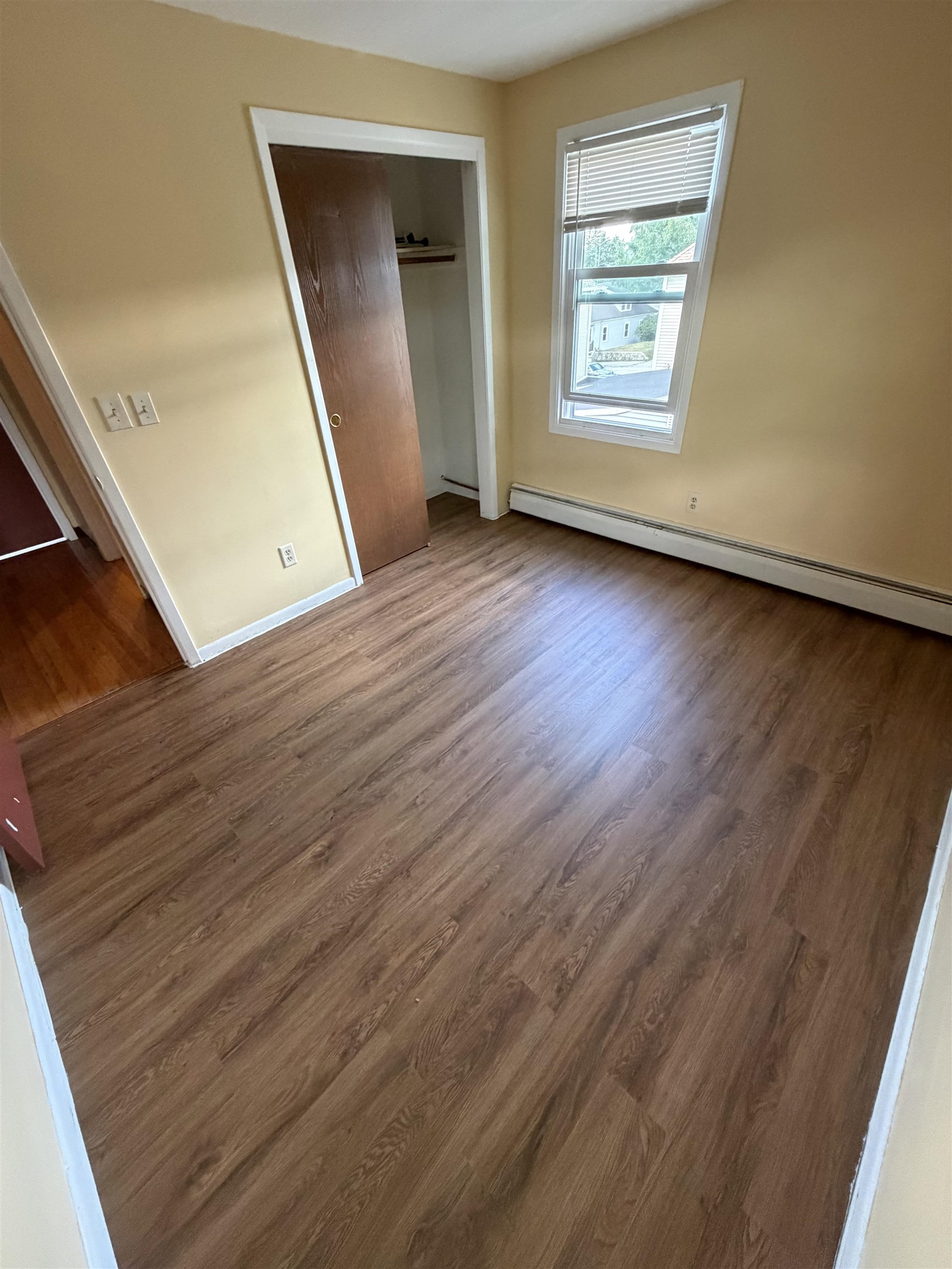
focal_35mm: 14
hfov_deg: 85.7
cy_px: 634
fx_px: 513
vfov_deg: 102.1
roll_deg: +4.2
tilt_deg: -35.0
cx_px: 476
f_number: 2.2
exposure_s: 1/60
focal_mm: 2.22
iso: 500
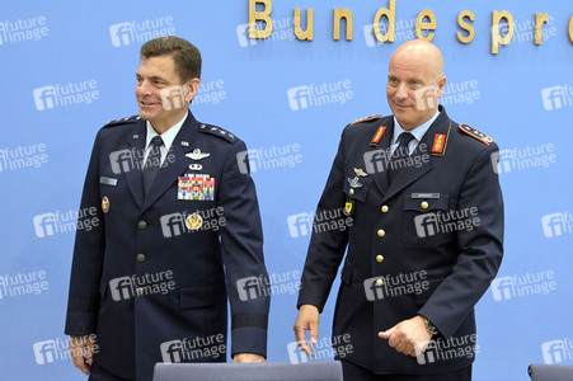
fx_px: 763
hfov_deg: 41.1
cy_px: 190
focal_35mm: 48
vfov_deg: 28.0
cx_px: 286
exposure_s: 1/400
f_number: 5.6
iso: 5000
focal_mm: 48
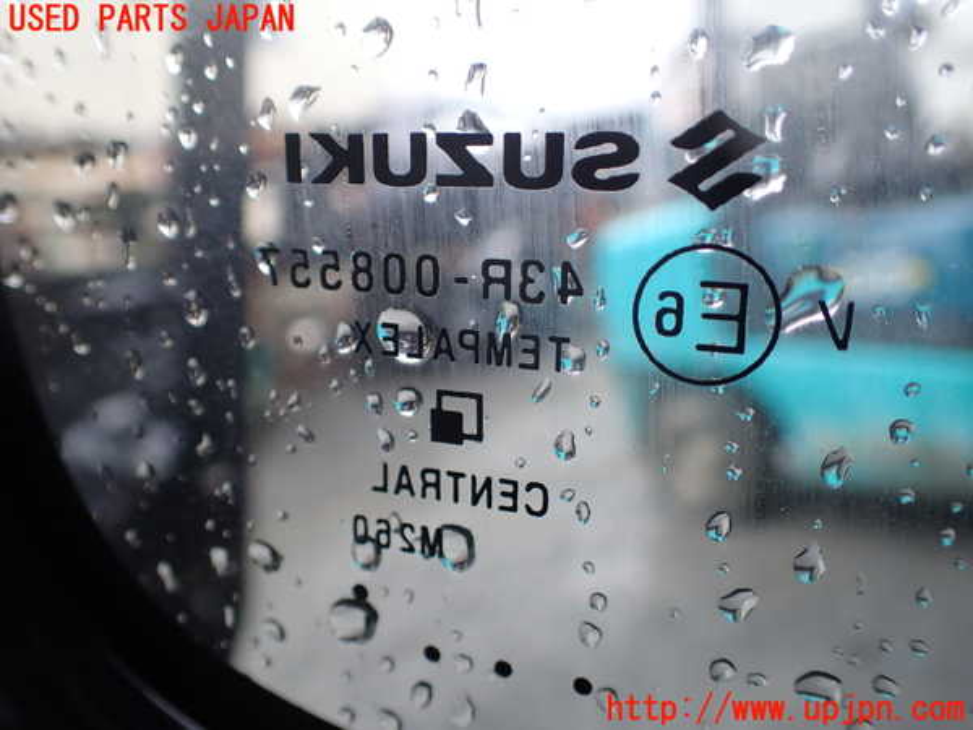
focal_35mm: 30
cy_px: 365
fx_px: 843
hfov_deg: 60.0
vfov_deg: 46.8
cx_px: 486
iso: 160
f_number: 2.3
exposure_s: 1/125
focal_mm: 5.4
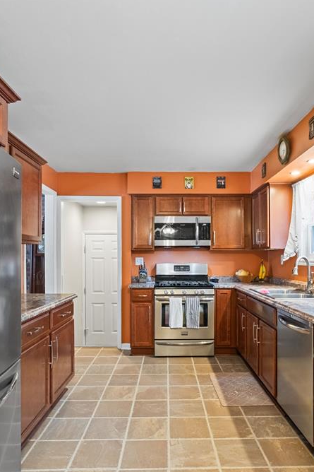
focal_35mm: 23
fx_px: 301
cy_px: 237
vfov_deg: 76.1
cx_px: 174
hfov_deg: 55.0
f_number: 7.1
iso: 800
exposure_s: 1
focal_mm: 10
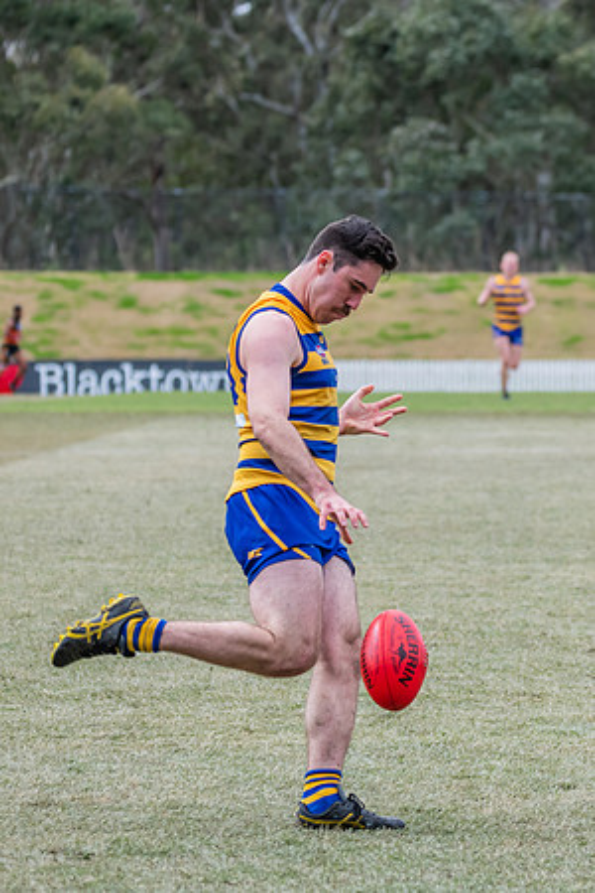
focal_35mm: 240
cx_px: 449
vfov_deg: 8.6
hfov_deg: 5.7
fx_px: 5949
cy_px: 446
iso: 800
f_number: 6.3
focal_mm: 160
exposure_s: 1/1600
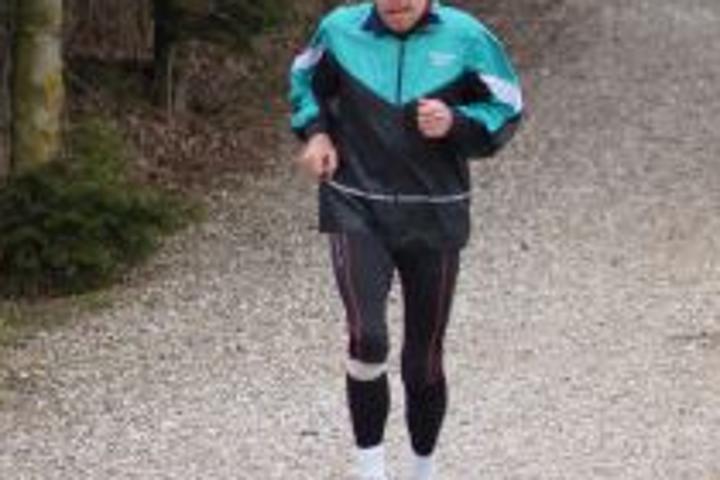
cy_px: 207
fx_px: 14259
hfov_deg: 2.9
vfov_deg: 1.9
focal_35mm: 713
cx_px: 737
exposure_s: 1/320
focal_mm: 200
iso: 250
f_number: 5
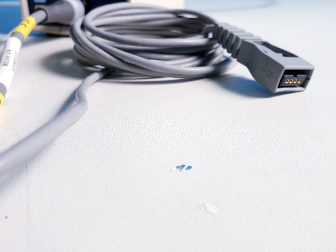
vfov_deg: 41.8
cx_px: 192
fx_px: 330
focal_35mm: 34
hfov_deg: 53.8
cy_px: 126
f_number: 2.4
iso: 80
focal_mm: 4.3
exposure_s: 1/50
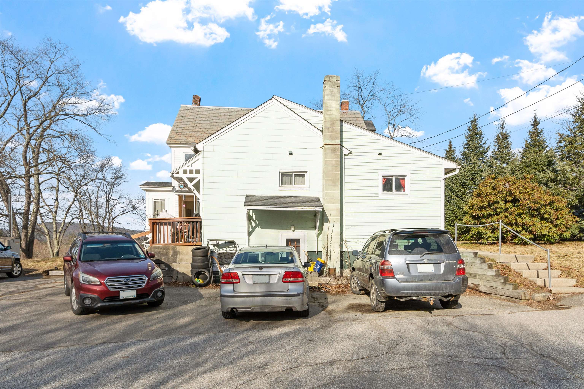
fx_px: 341
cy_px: 194
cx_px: 292
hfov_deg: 81.2
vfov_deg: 59.5
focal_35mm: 21
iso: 100
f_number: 8
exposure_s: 1/400
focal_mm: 14
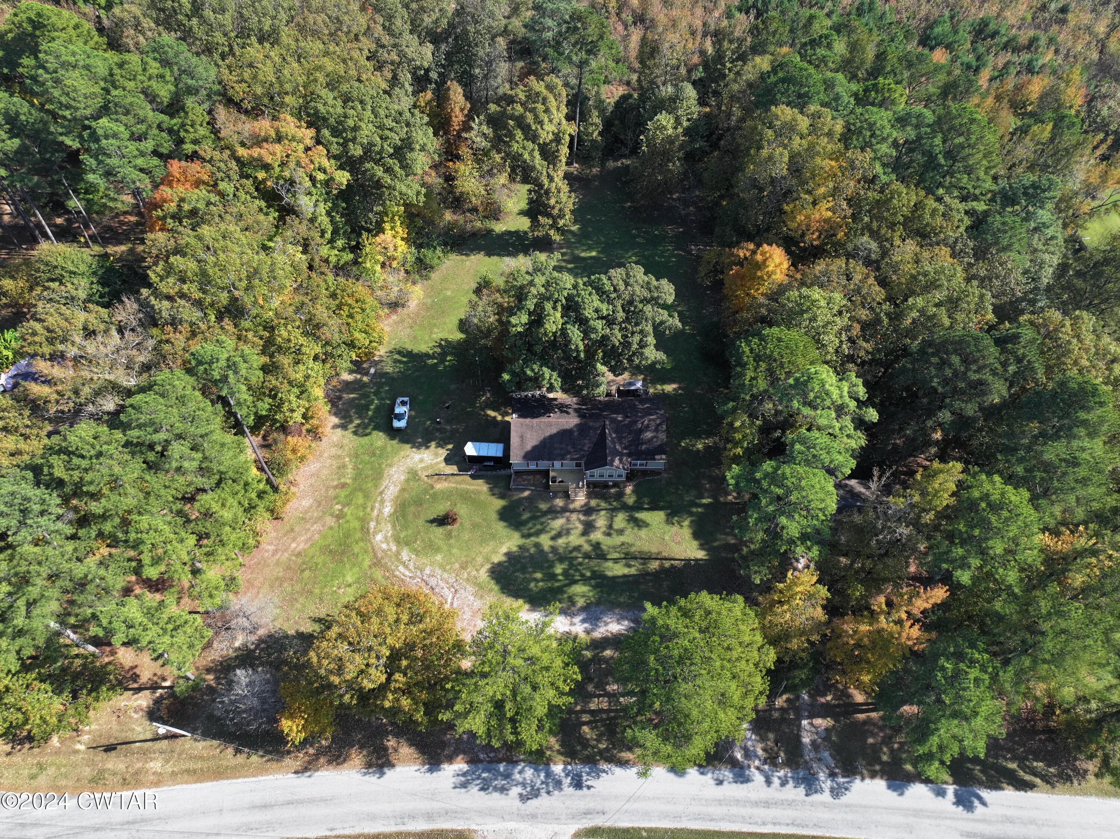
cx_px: 560
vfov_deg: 56.8
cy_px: 420
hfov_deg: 71.6
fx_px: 776
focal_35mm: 24
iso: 110
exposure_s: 1/800
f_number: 2.8
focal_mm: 12.29
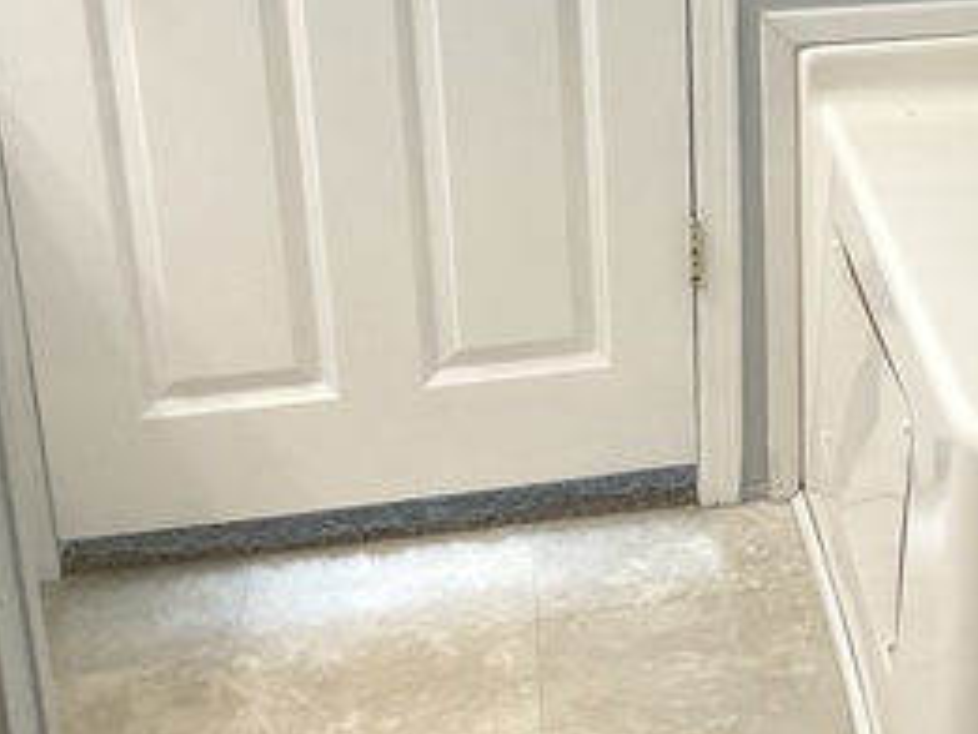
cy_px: -4
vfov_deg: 20.1
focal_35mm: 71
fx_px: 2007
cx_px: 982
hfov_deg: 26.0
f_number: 1.8
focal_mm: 3
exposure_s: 1/60
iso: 64
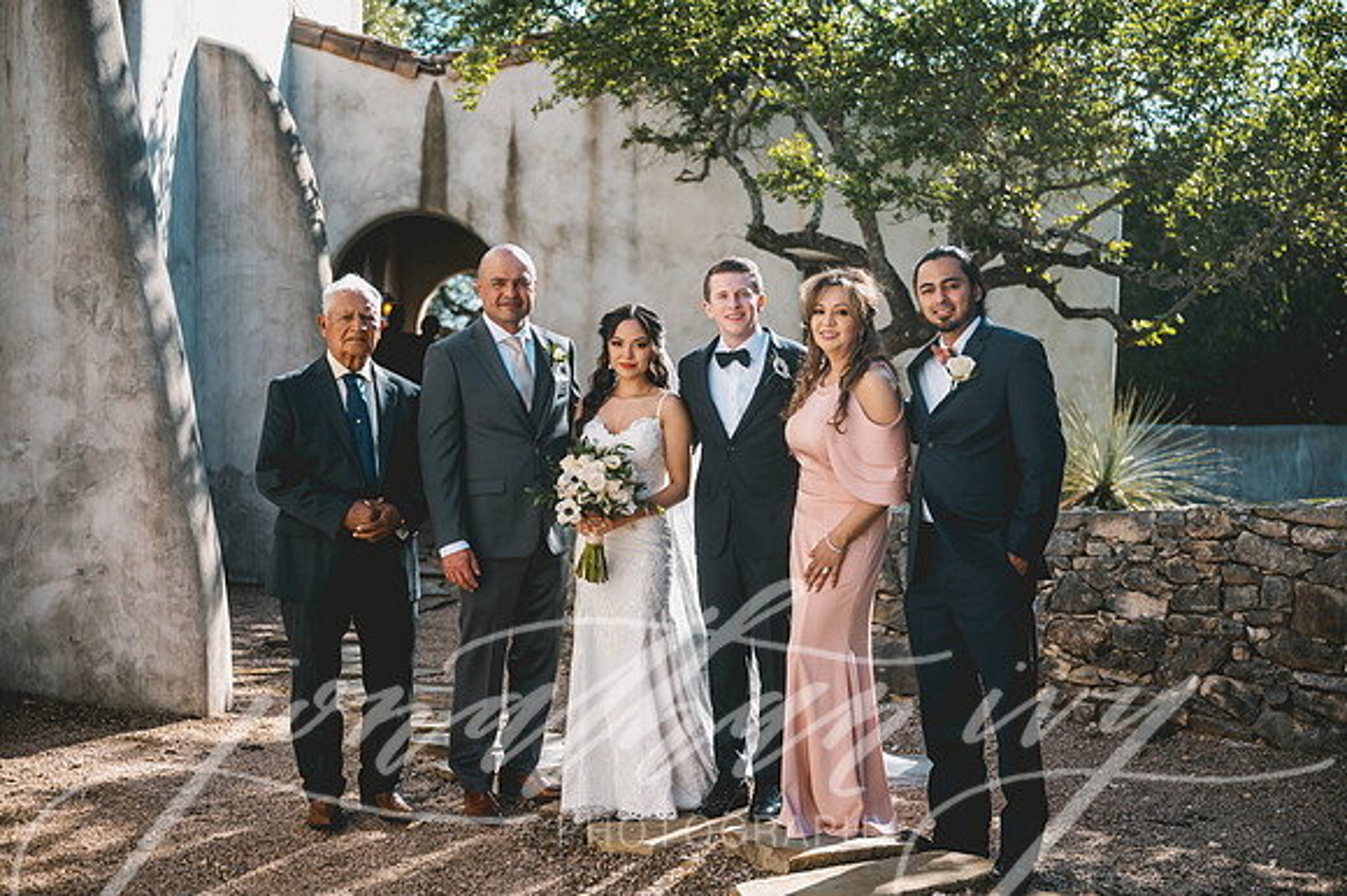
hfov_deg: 38.2
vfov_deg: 26.0
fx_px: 1944
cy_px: 448
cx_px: 674
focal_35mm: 52
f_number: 2.8
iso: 100
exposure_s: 1/2000
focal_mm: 52
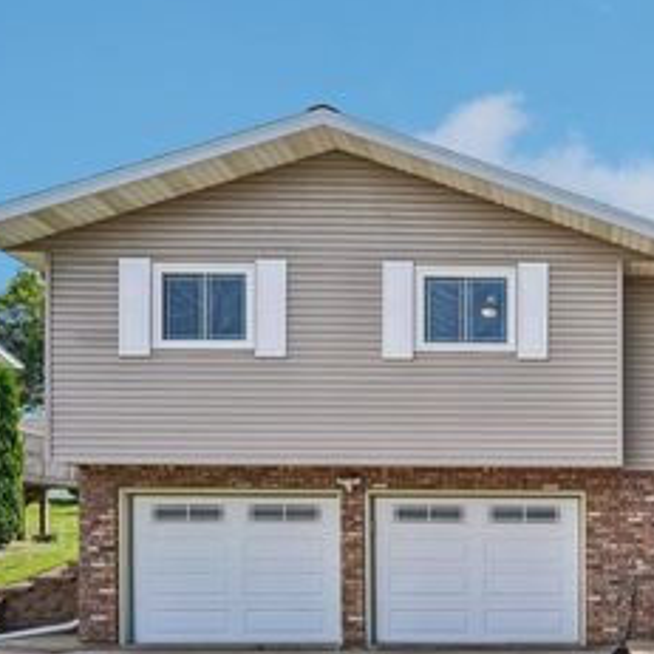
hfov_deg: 42.2
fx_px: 748
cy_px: 403
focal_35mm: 35
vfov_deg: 46.9
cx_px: 623
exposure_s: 1/160
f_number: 8
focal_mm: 19
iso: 100
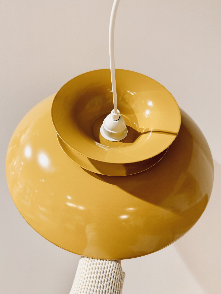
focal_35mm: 24
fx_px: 204
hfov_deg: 56.8
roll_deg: -4.0
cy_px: 147
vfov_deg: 71.6
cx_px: 110
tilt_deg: -14.7
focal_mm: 6.76
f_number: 1.78
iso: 100
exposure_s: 1/100
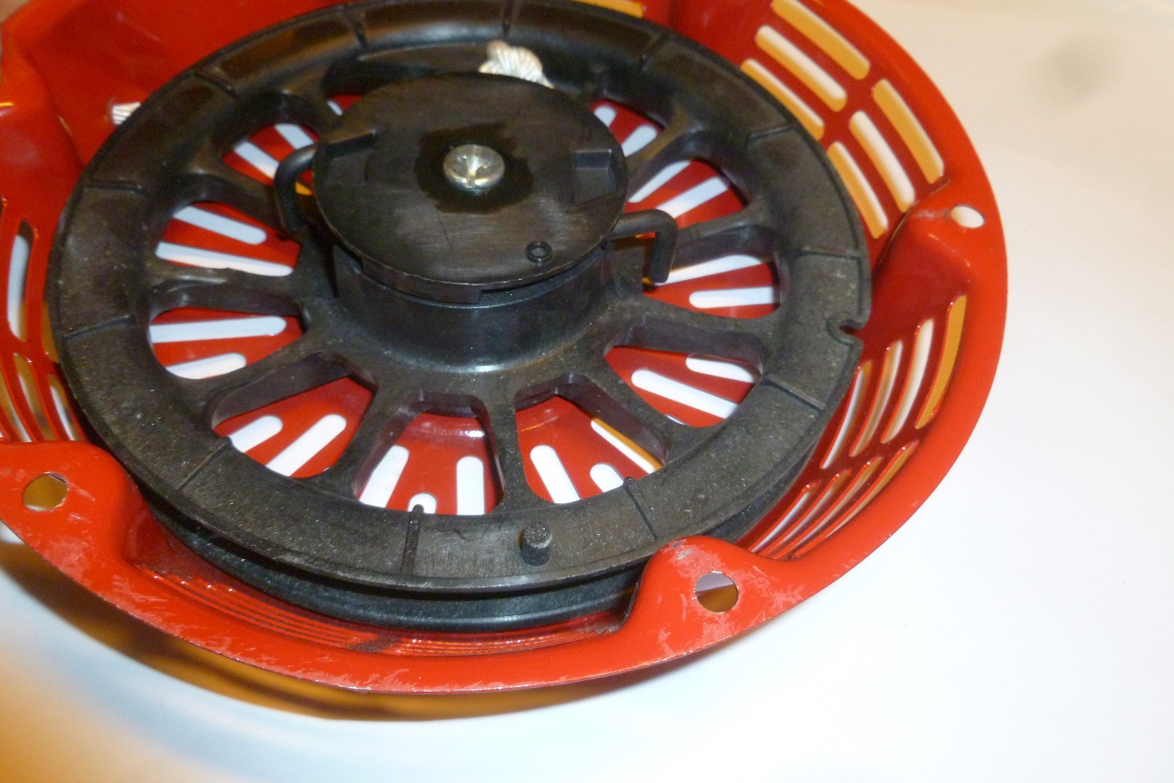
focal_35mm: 30
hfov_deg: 61.9
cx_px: 581
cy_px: 367
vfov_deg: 43.6
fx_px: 978
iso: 320
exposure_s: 1/30
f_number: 3.3
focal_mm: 5
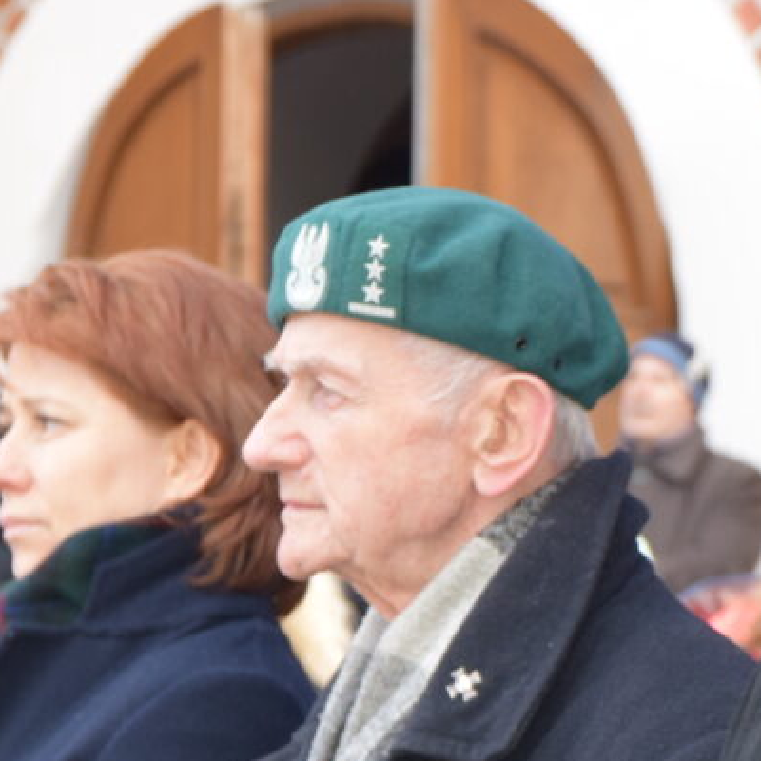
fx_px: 5522
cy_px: 639
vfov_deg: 7.9
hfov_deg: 7.8
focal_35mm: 222
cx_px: 801
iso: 640
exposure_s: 1/125
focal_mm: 58
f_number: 5.6
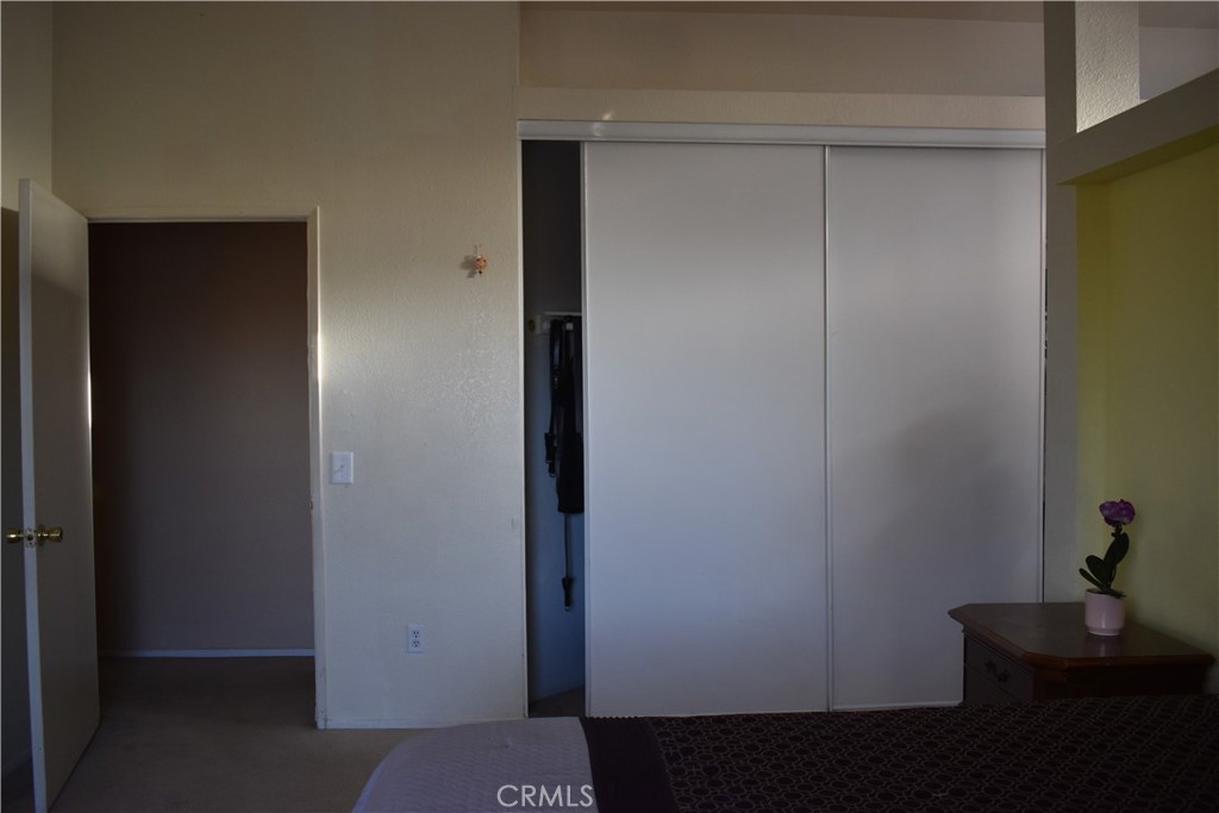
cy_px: 406
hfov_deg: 59.5
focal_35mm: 32
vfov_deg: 41.7
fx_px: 1067
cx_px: 610
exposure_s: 1/160
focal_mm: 21
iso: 800
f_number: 3.8
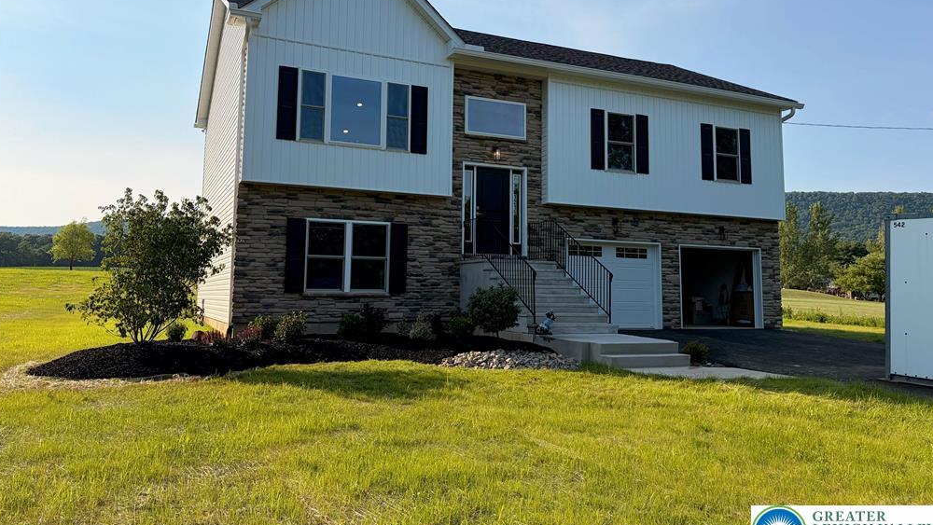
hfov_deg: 66.1
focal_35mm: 29
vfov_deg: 40.0
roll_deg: +1.1
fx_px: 718
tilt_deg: +7.2
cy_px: 210
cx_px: 464
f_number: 1.6
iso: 50
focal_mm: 5.96
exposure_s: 1/3448
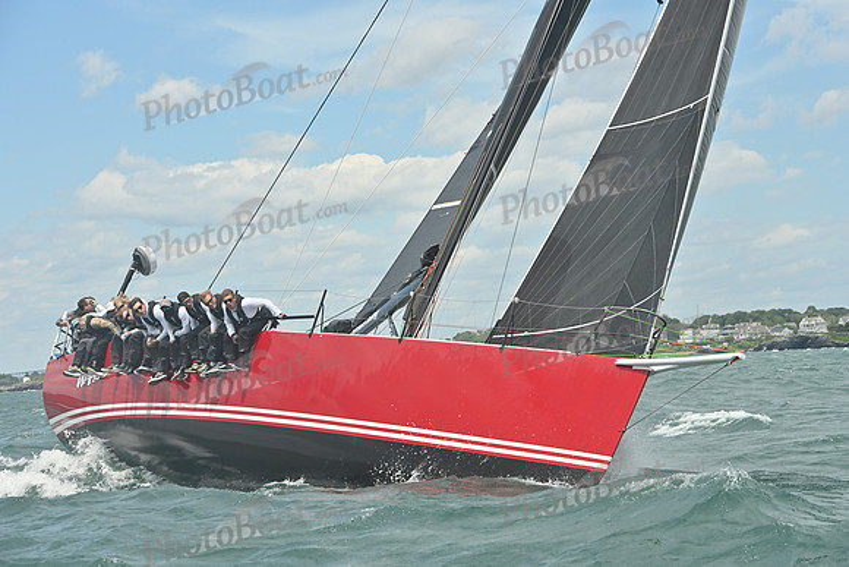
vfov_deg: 12.2
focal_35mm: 112
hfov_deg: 18.3
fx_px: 2642
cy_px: 284
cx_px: 424
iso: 250
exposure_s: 1/1250
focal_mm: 112
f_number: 7.1
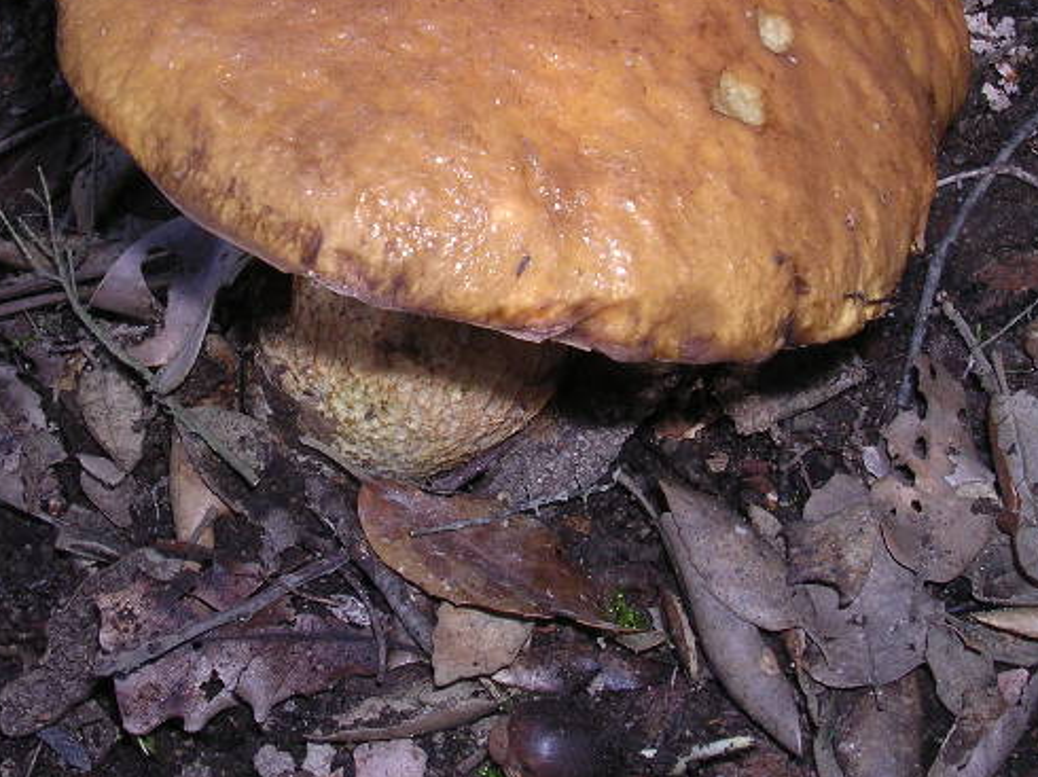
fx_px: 1858
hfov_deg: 31.2
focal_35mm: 62
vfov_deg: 23.5
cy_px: 230
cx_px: 454
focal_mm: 5.8
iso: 100
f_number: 5.6
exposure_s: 1/60.1
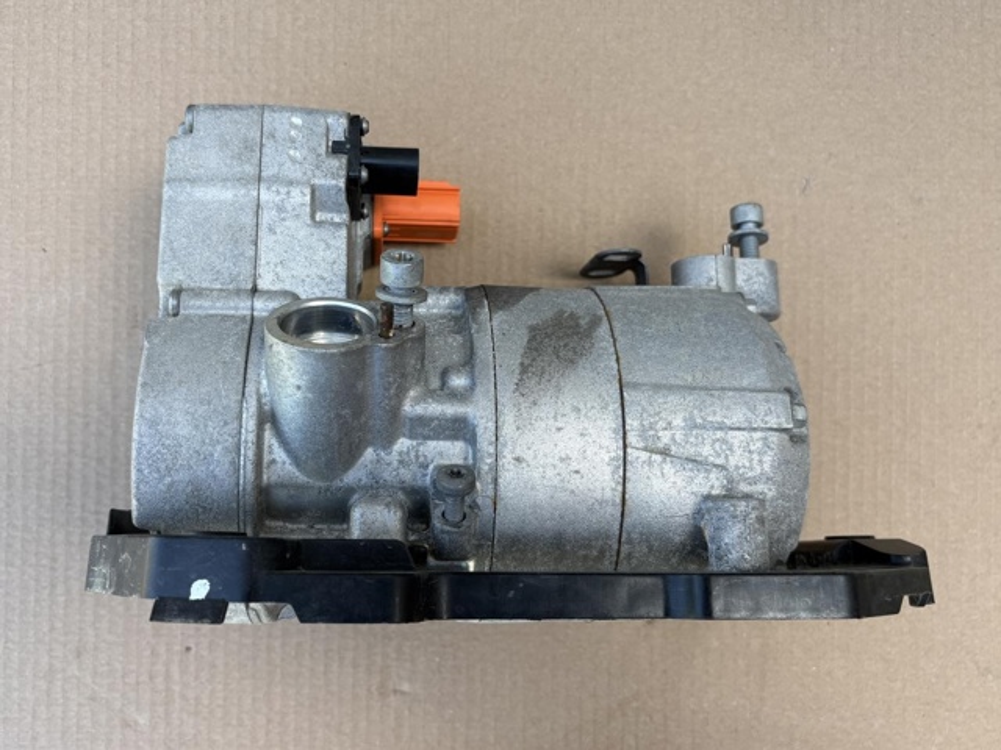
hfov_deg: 67.3
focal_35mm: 26
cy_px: 375
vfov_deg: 53.1
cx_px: 500
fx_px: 752
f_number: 1.6
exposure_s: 1/317
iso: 40
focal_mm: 5.96
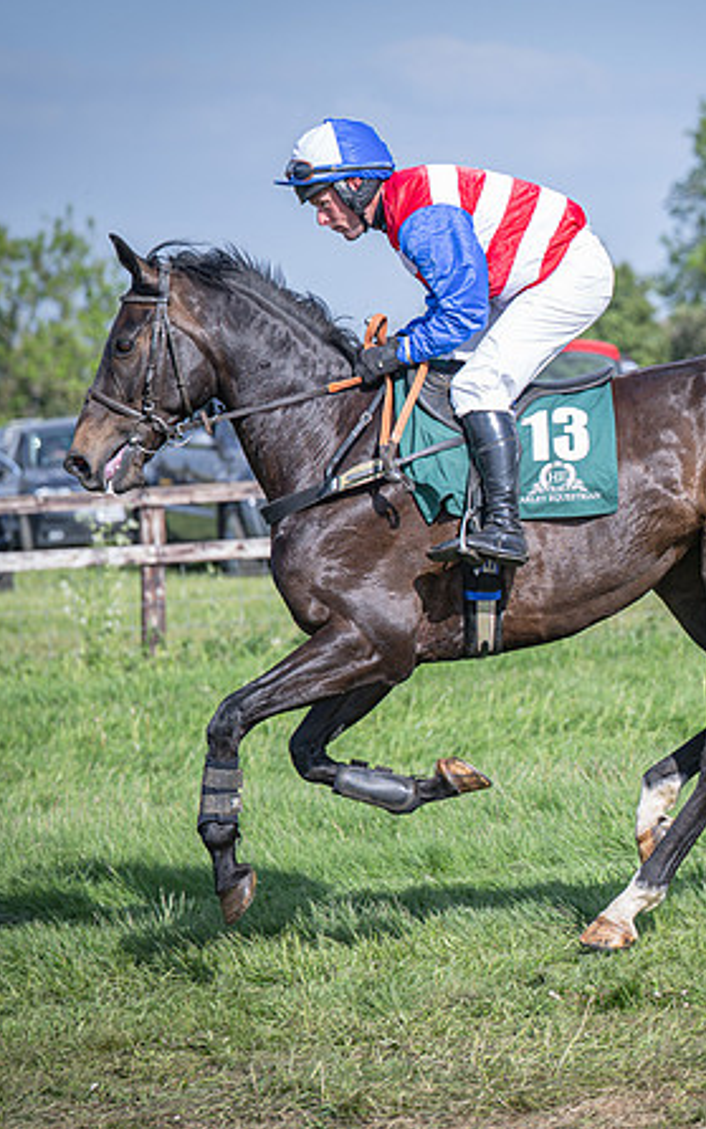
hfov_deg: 7.0
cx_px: 723
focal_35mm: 188
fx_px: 5784
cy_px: 674
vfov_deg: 11.1
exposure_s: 1/1600
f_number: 3.5
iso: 200
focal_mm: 100
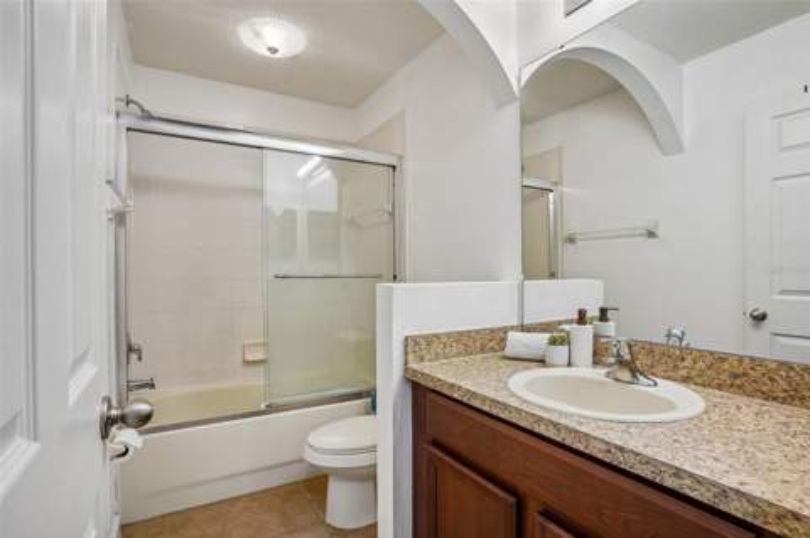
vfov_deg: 70.3
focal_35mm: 17
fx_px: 382
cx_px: 405
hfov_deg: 93.3
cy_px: 269
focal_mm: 17
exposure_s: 1/25
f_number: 8
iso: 400
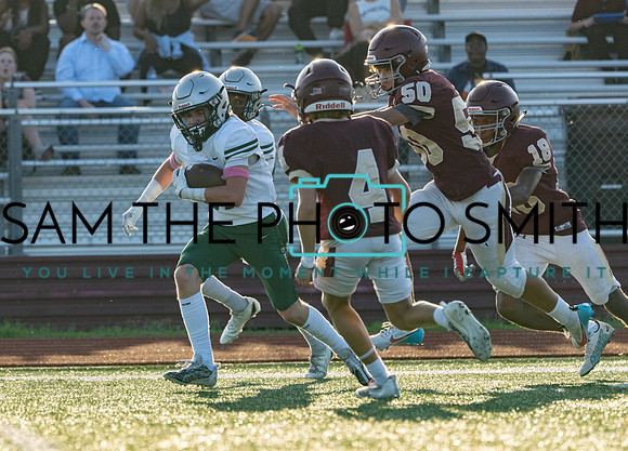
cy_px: 224
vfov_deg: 2.6
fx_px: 9794
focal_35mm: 548
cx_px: 194
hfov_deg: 3.7
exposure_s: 1/1250
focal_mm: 400
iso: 1600
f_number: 8
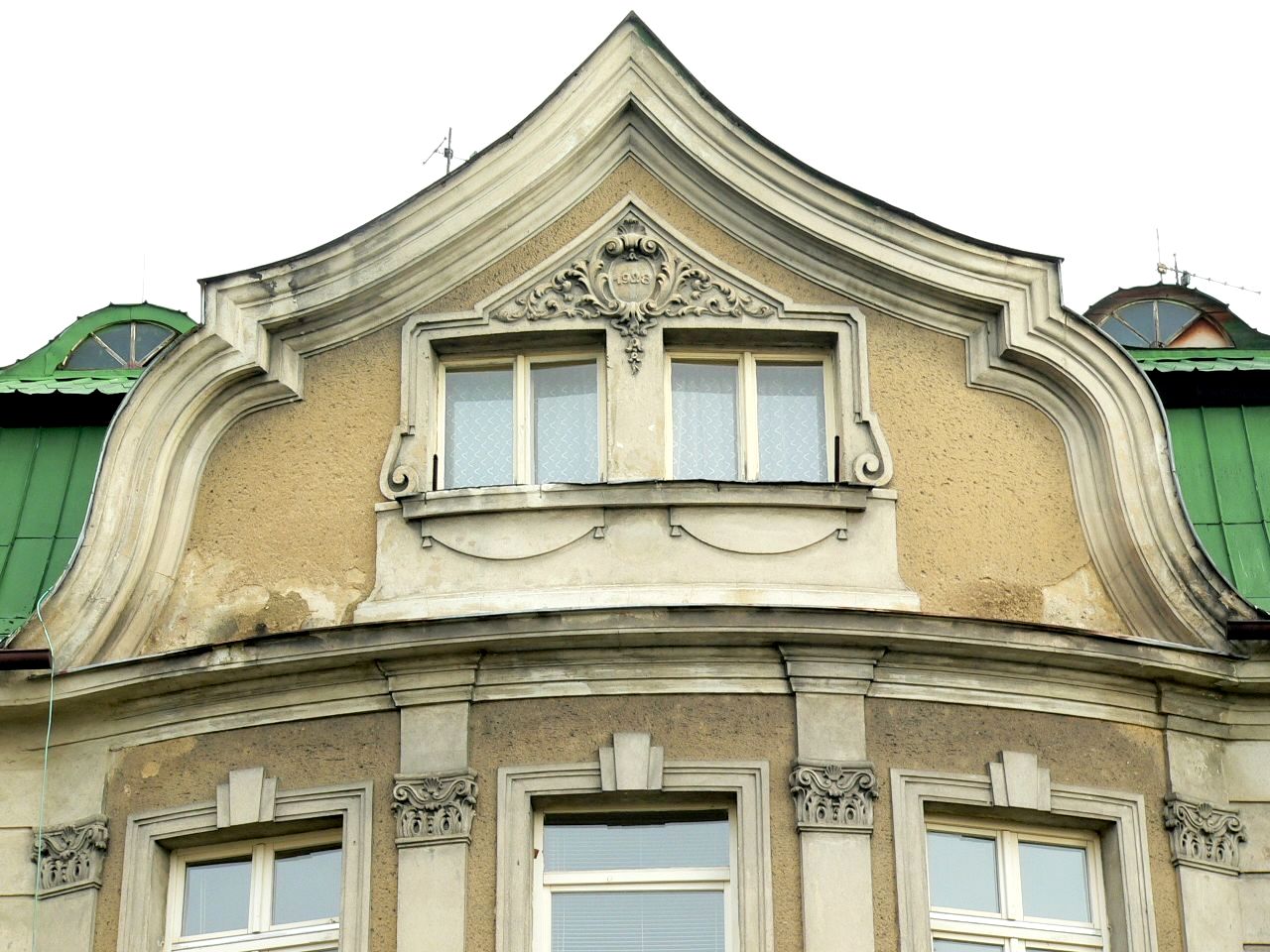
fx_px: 3412
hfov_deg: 21.1
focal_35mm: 93
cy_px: 476
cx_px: 635
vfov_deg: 15.9
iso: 100
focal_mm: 15.5
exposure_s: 1/60
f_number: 4.6
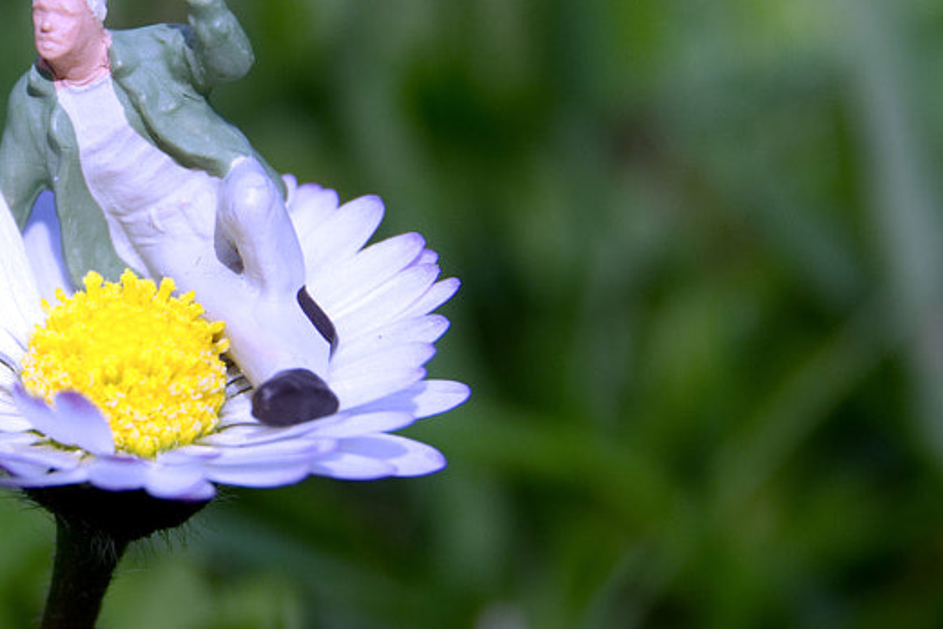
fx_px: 16296
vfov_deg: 2.2
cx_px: 116
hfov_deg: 3.3
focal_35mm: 622
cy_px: 248
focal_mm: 135
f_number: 8
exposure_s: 1/400
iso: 200
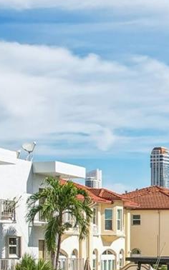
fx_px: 701
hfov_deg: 13.2
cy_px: 246
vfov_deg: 21.4
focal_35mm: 95
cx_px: 233
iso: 100
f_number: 2.8
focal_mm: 8.4
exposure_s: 1/500
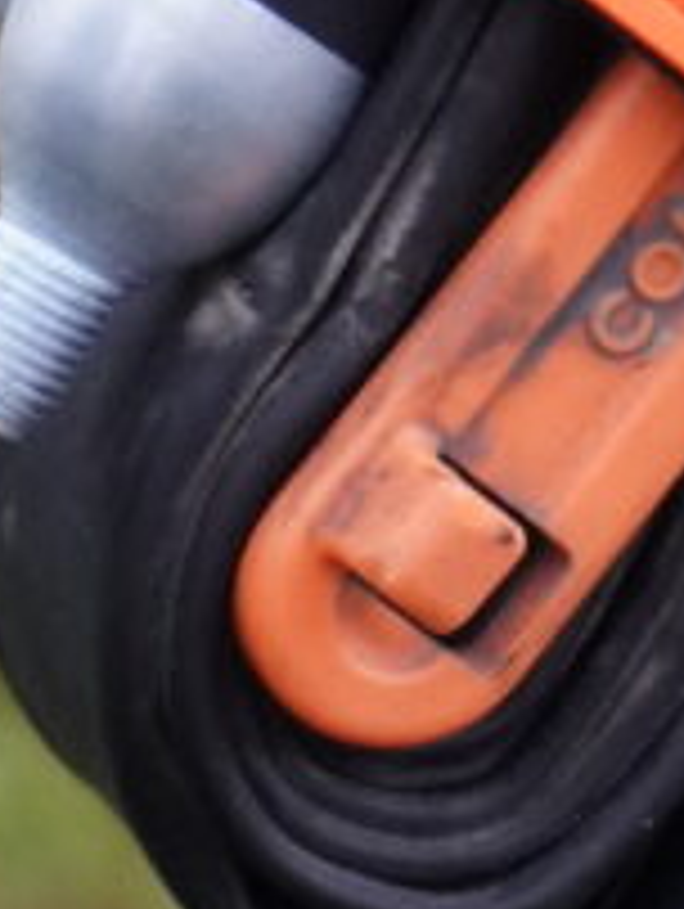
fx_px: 9596
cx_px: 940
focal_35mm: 365
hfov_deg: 4.1
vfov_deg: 5.4
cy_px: -97
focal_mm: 50
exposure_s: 1/160
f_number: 5.6
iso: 2500
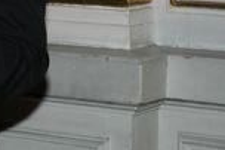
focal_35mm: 263
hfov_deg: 7.7
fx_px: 1642
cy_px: -92
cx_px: -90
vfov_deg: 5.2
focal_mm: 52
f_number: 5.6
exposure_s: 1/60
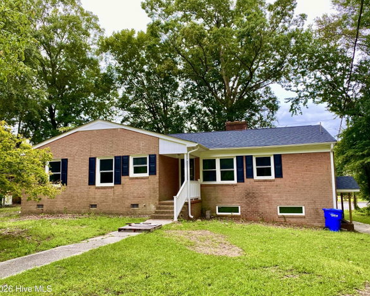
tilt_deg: +7.1
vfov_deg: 51.6
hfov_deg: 62.2
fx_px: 307
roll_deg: +0.2
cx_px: 191
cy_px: 150
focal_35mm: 28
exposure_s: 1/121
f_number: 1.8
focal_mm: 4.25
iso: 100
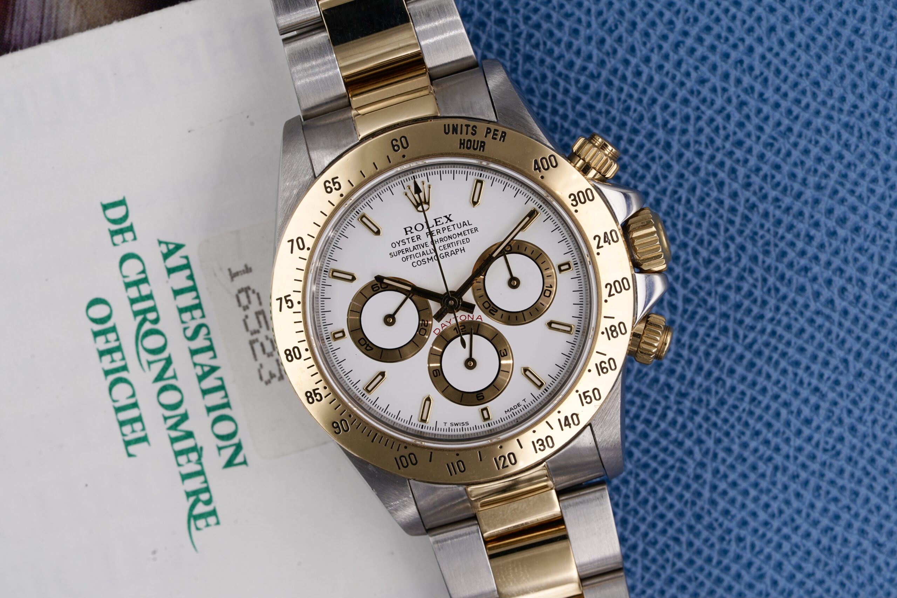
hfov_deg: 22.6
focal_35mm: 90
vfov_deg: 15.2
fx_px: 2242
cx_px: 448
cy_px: 299
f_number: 14
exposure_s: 1/30
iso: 200
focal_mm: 90
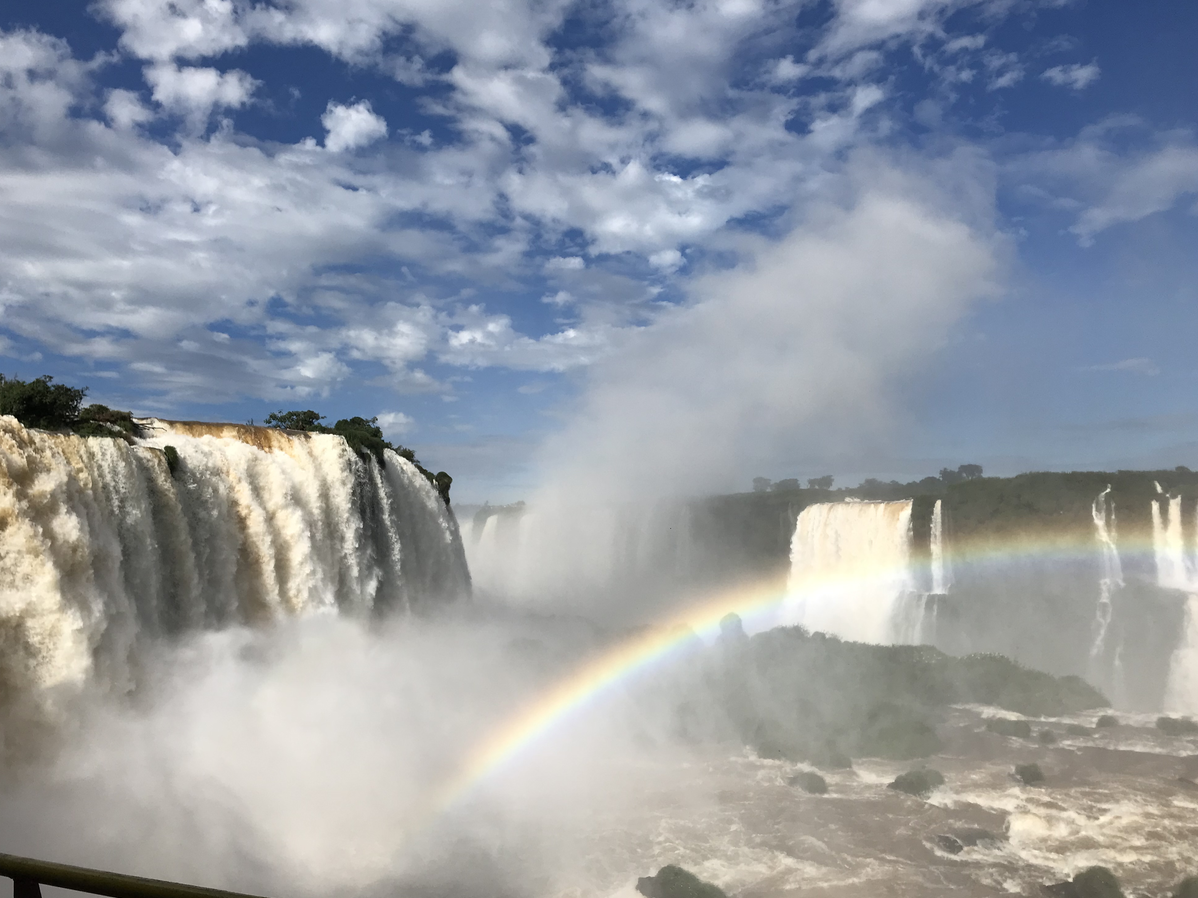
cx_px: 616
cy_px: 459
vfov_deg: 48.2
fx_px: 1004
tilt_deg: +6.1
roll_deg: +1.4
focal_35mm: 29
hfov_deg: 61.6
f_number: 1.8
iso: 20
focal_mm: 3.99
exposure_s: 1/5988
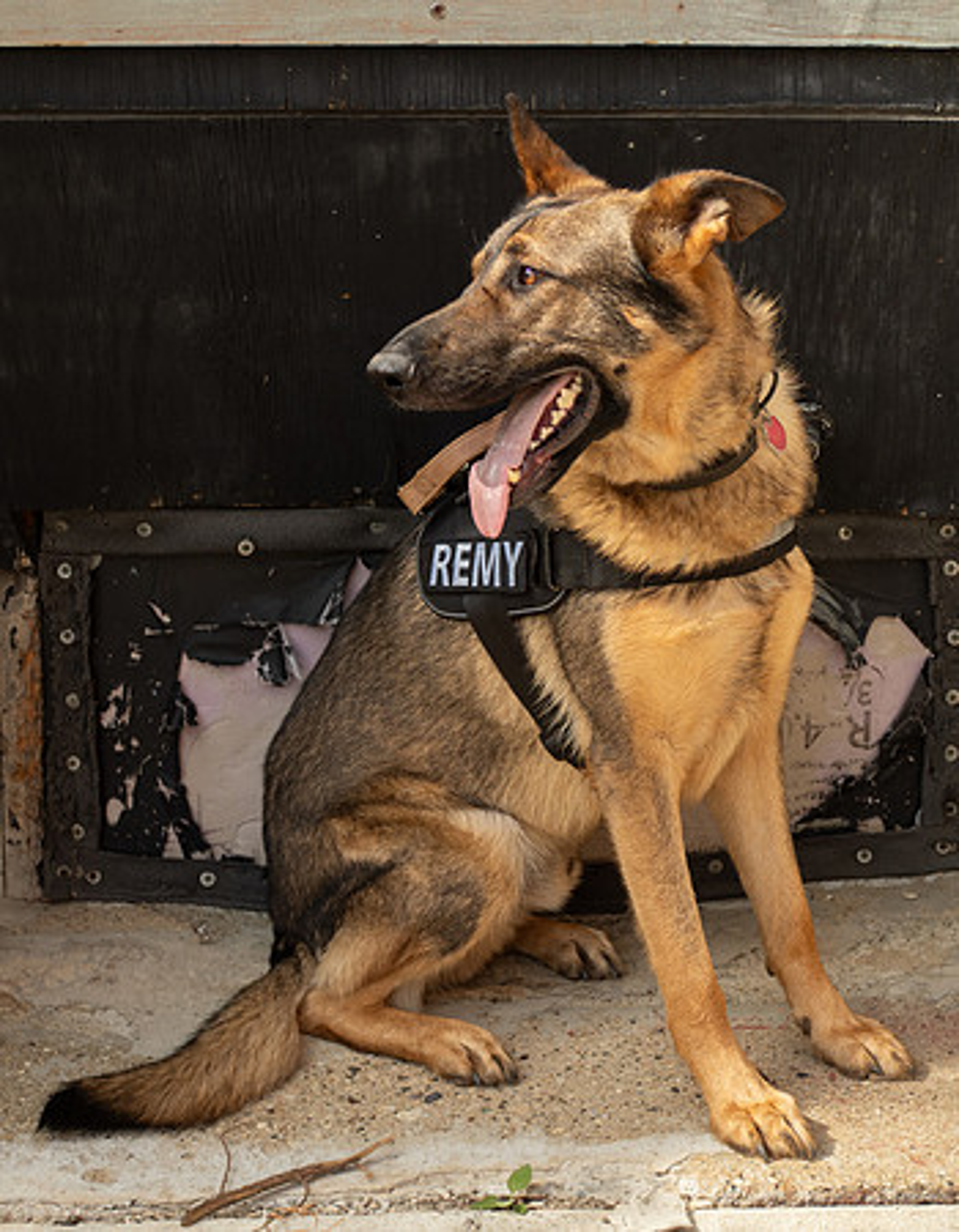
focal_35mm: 67
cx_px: 598
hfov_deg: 22.5
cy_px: 616
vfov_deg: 28.8
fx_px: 2403
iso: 200
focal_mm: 25
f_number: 4
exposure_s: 1/400
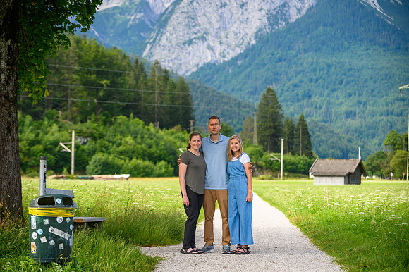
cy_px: 136
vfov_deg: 14.4
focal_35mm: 95
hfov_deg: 21.5
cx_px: 204
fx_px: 1079
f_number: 4
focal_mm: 95
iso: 125
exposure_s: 1/800
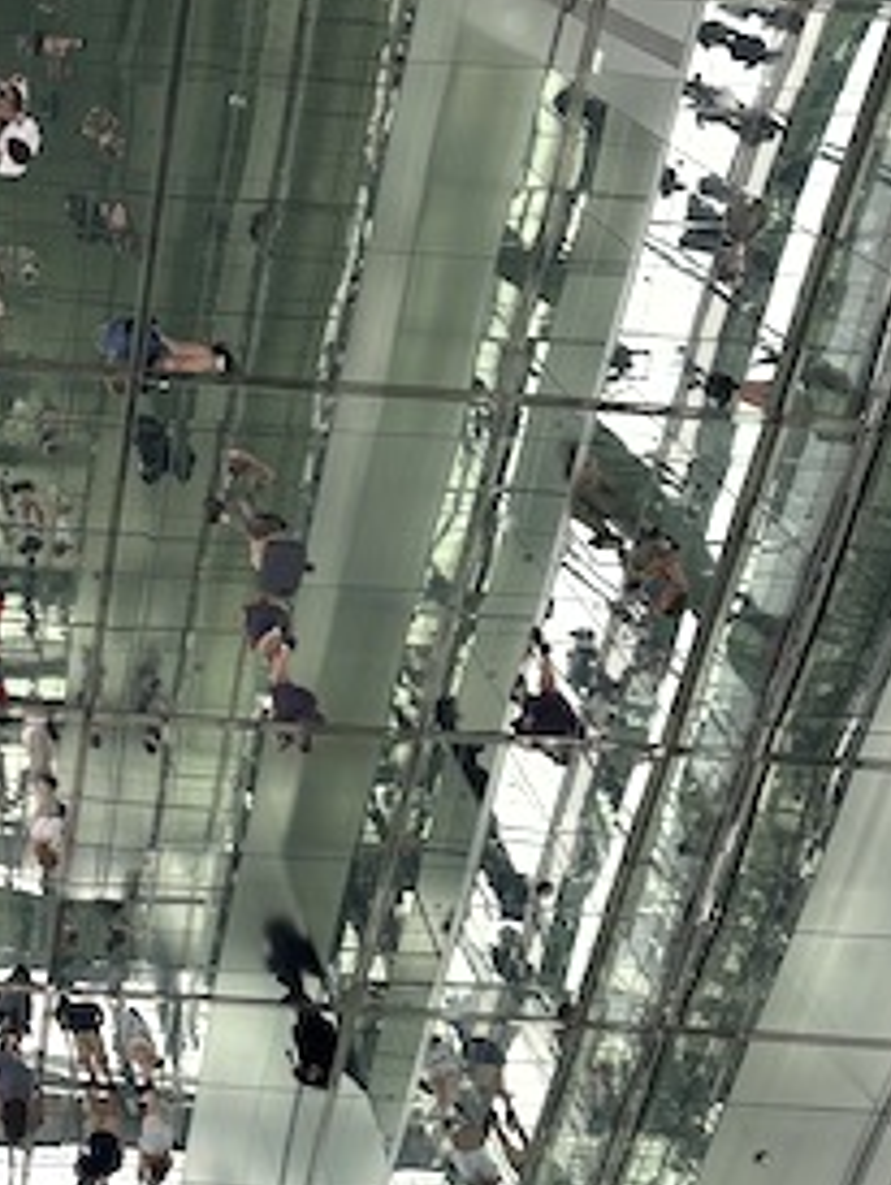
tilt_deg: +58.1
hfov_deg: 24.6
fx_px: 1919
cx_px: -48
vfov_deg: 33.1
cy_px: 995
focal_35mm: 56
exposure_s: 1/623
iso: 80
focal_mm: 6.86
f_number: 1.78
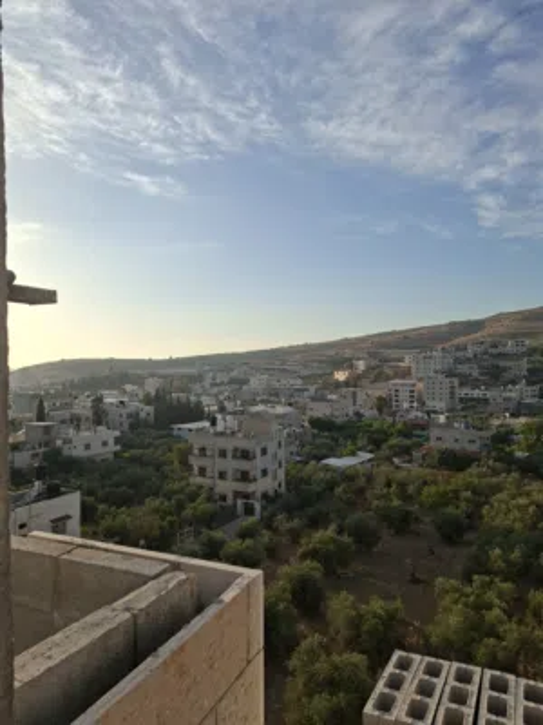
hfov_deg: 58.9
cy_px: 362
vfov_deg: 73.9
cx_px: 272
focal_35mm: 23
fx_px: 481
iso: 50
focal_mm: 5.54
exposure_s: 1/2151
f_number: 1.8
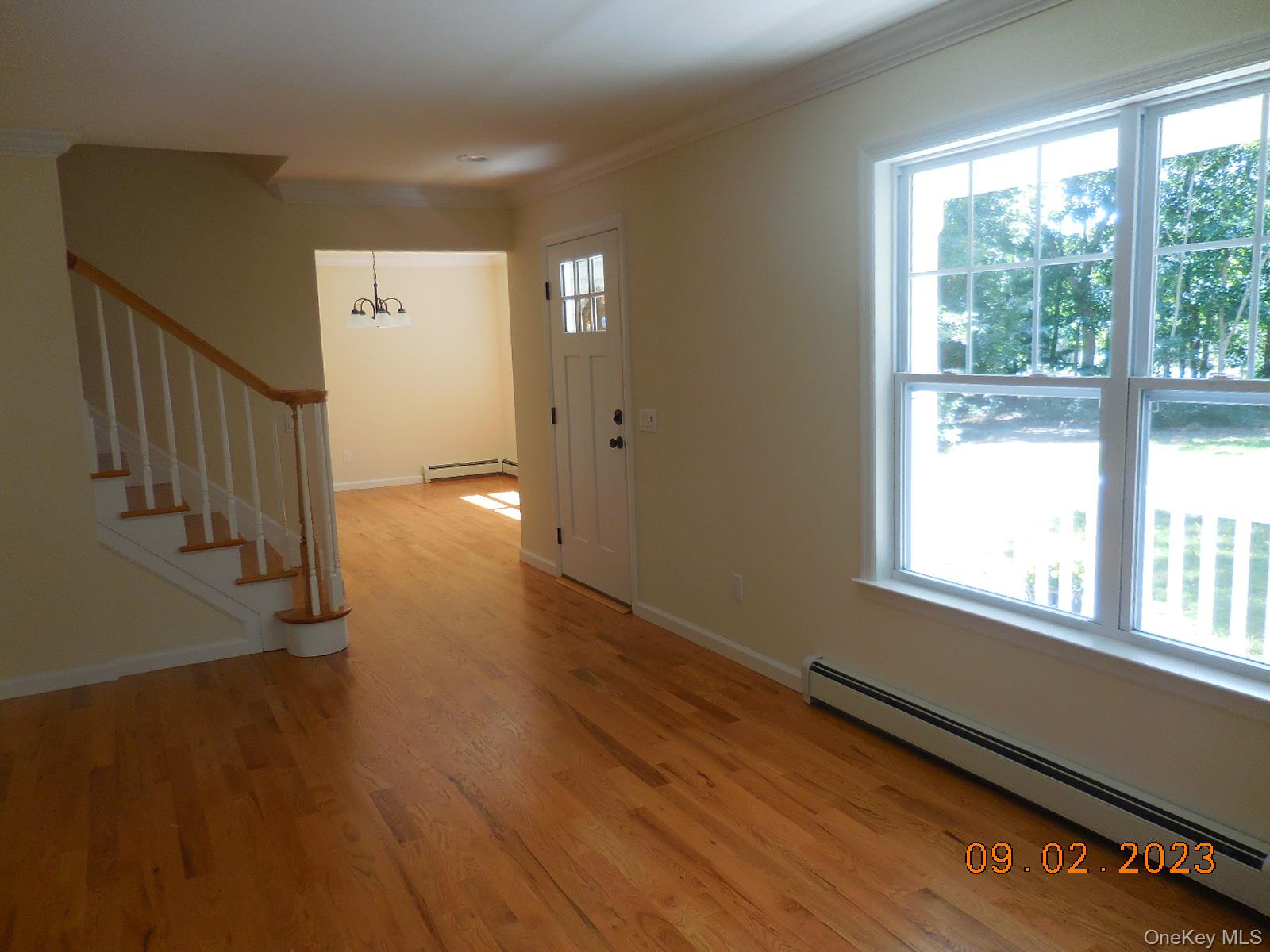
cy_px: 476
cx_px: 635
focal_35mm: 25
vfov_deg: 54.9
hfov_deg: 69.4
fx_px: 917
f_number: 3.3
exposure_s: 1/40
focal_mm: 4.5
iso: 125
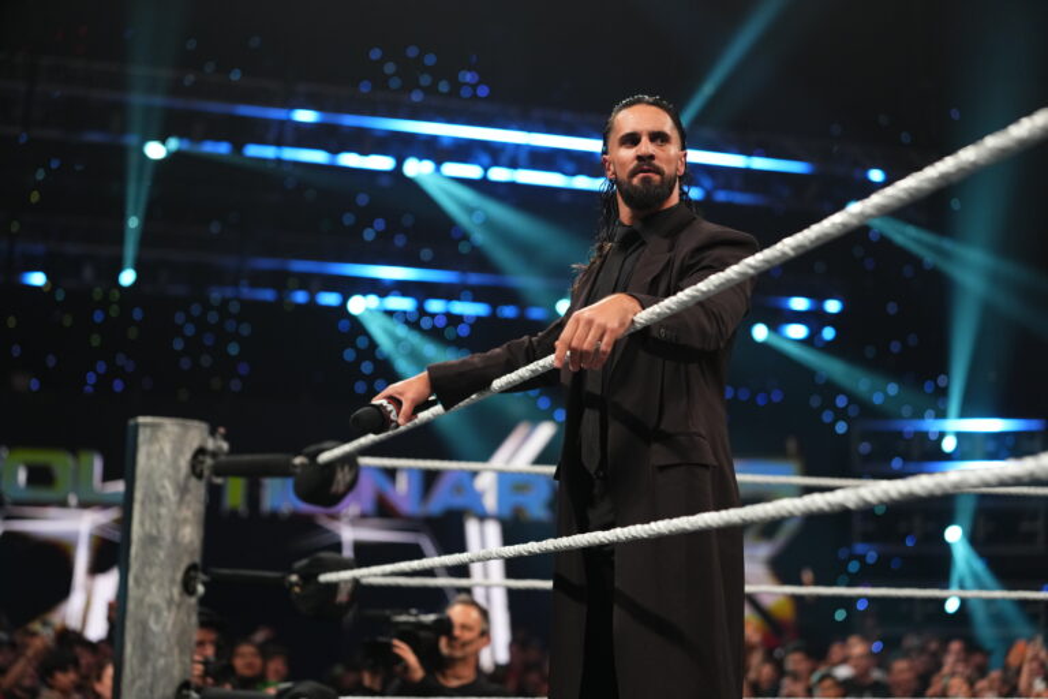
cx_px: 524
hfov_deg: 32.4
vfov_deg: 21.9
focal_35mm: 62
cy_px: 350
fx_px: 1805
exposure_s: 1/800
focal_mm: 62
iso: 2500
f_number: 2
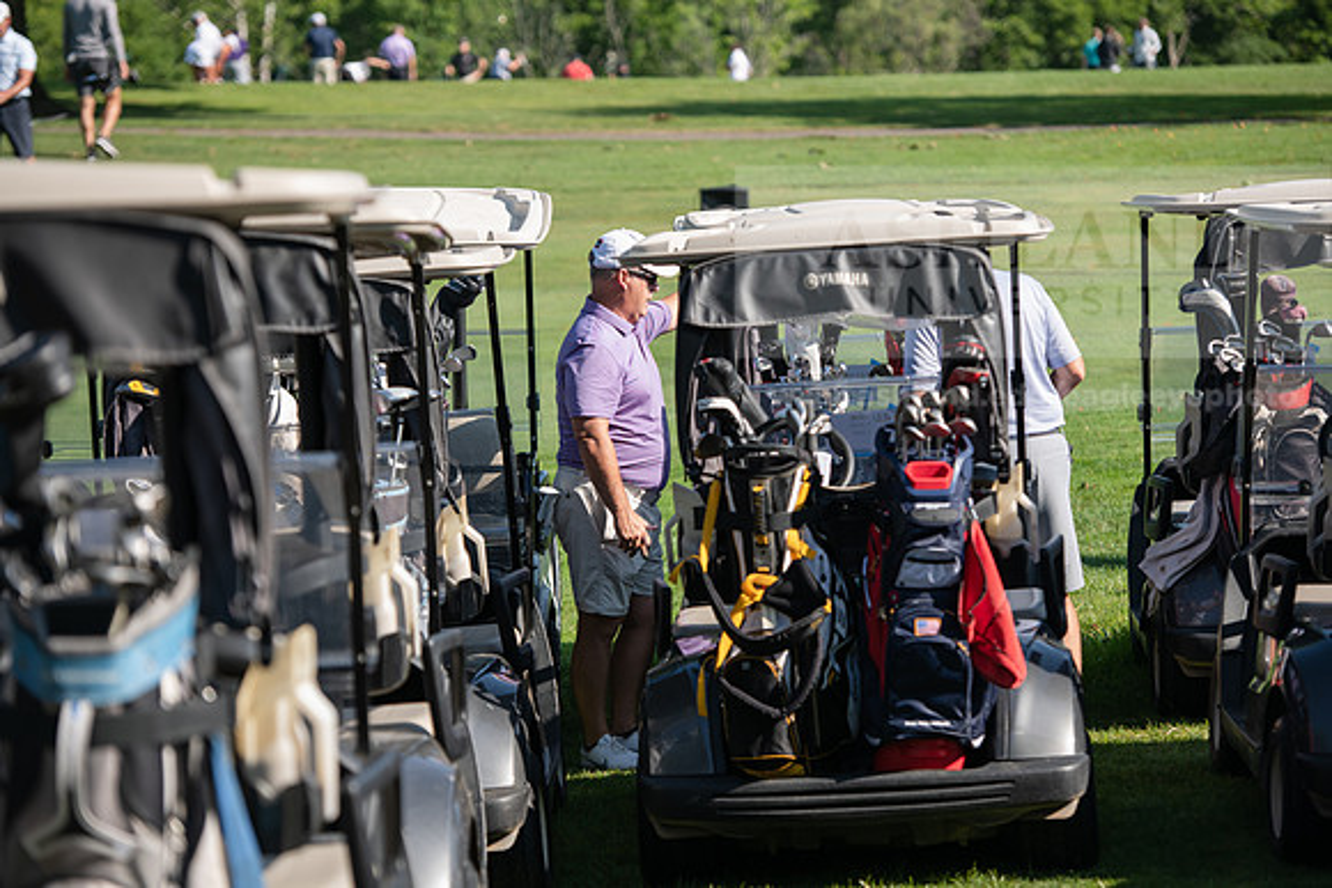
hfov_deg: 16.4
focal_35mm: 125
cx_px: 666
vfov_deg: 11.0
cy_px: 444
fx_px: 4626
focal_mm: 125
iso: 100
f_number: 3.5
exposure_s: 1/640
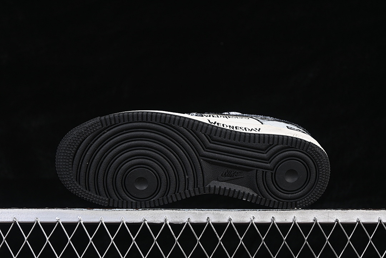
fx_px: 804
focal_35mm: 75
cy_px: 129
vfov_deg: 18.2
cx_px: 193
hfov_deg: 27.0
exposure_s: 1/60
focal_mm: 50
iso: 160
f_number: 6.3
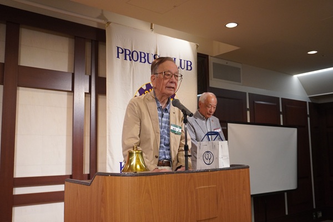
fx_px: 333
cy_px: 111
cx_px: 166
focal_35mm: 36
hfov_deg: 53.1
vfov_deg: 36.9
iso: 2000
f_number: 4.5
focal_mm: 24
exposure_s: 1/160
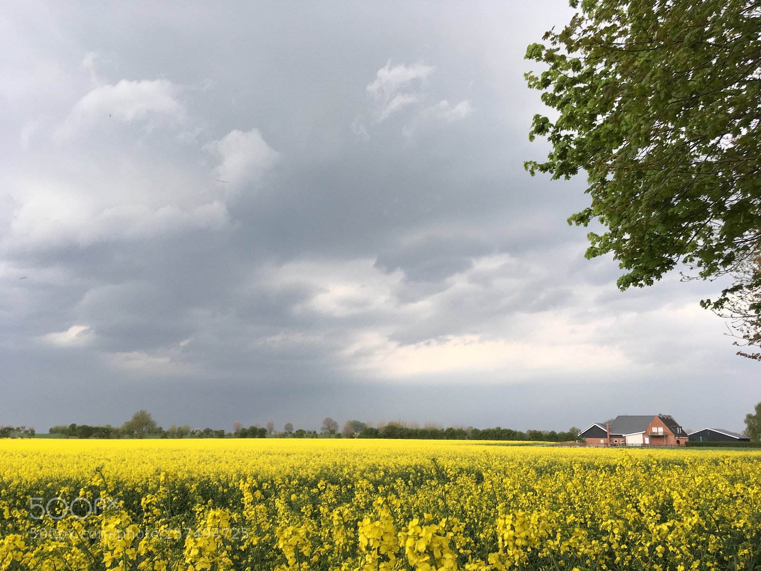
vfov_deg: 48.2
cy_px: 286
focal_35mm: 29
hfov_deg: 61.7
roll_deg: -0.8
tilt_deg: +12.2
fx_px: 638
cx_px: 380
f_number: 2.2
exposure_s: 1/100
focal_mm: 4.15
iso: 32
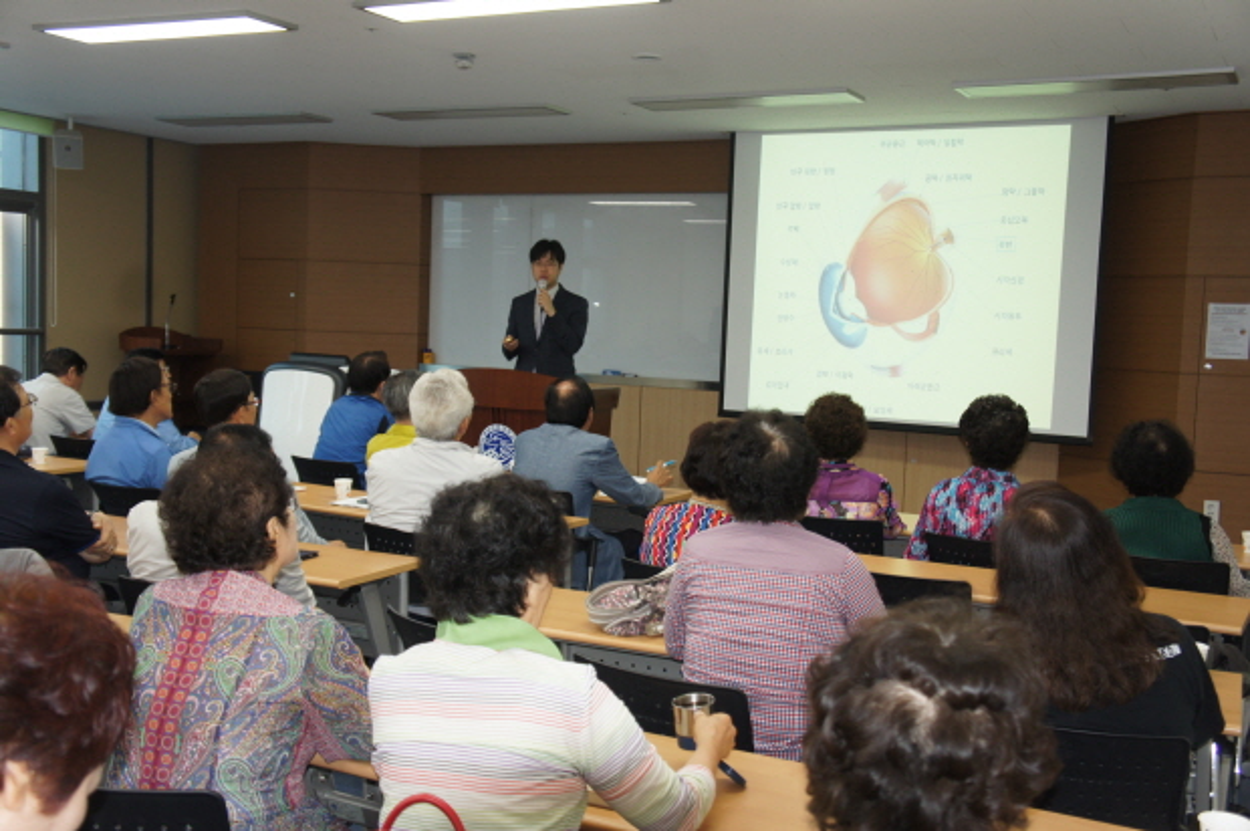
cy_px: 416
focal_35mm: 38
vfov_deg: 35.4
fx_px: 1301
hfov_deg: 51.3
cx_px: 625
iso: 400
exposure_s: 1/60
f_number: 4.5
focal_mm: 25
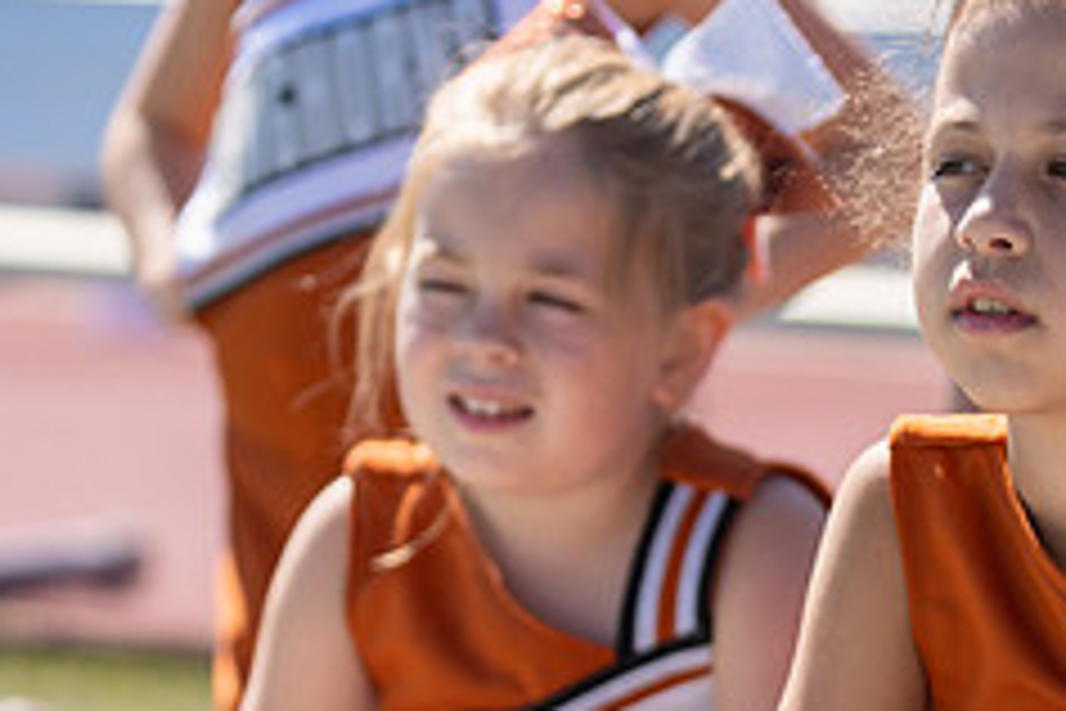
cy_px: 457
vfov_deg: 6.3
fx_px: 6455
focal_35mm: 218
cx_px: 994
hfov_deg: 9.4
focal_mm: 89
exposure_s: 1/1600
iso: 100
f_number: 2.8
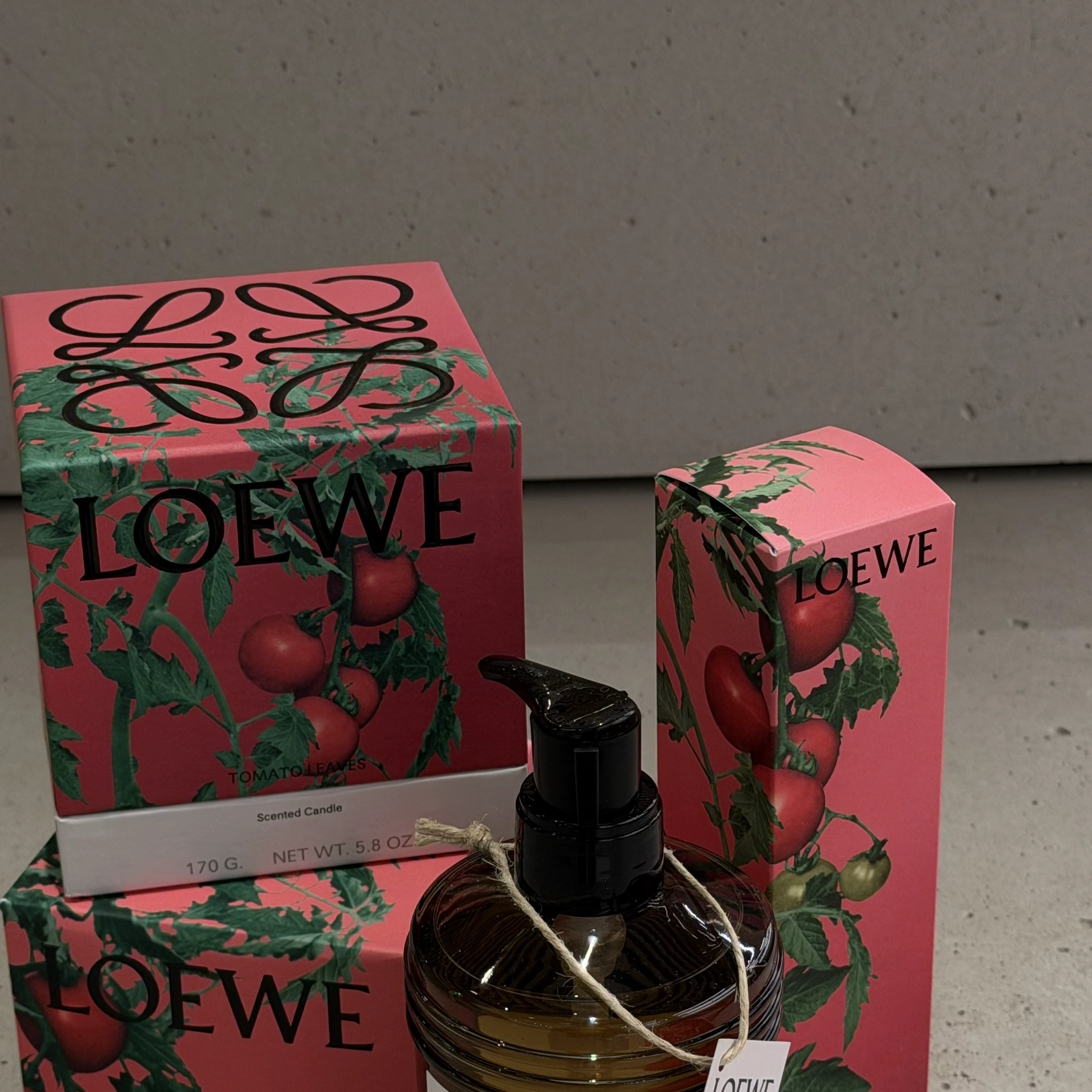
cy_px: 690
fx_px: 2855
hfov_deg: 21.6
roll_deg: +1.0
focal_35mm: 80
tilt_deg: -27.1
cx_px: 507
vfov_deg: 21.6
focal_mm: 6.76
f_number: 1.78
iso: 80
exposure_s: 1/96
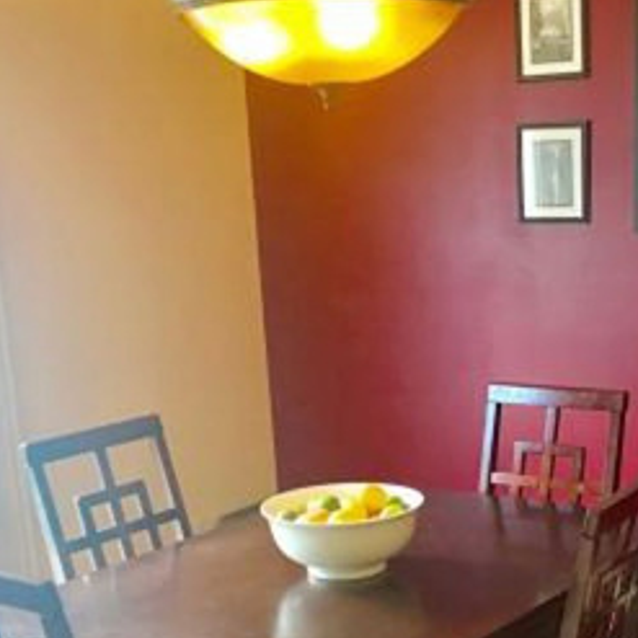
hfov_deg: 26.6
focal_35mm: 64
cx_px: 452
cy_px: 530
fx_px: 1335
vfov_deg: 26.3
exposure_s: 1/30
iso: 40
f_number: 1.8
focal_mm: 3.99
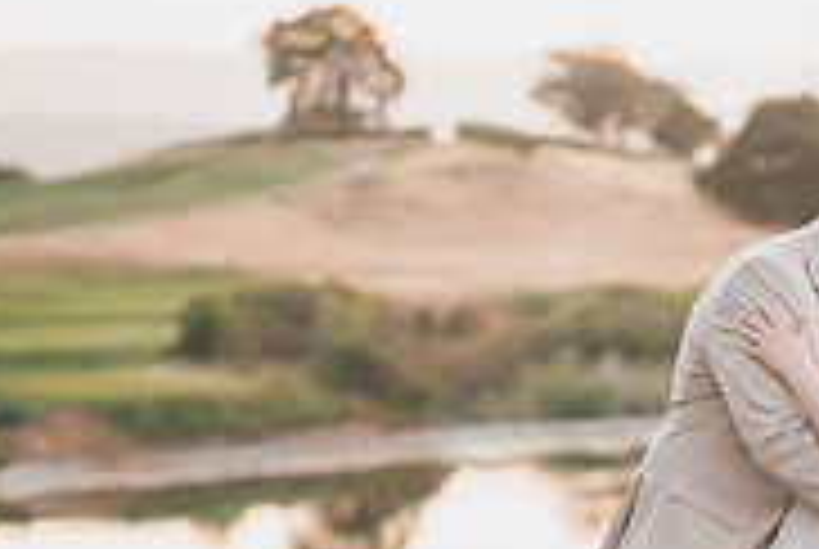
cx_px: 774
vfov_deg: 8.6
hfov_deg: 12.8
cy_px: 587
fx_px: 3623
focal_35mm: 159
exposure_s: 1/800
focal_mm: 50
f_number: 1.2
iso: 640
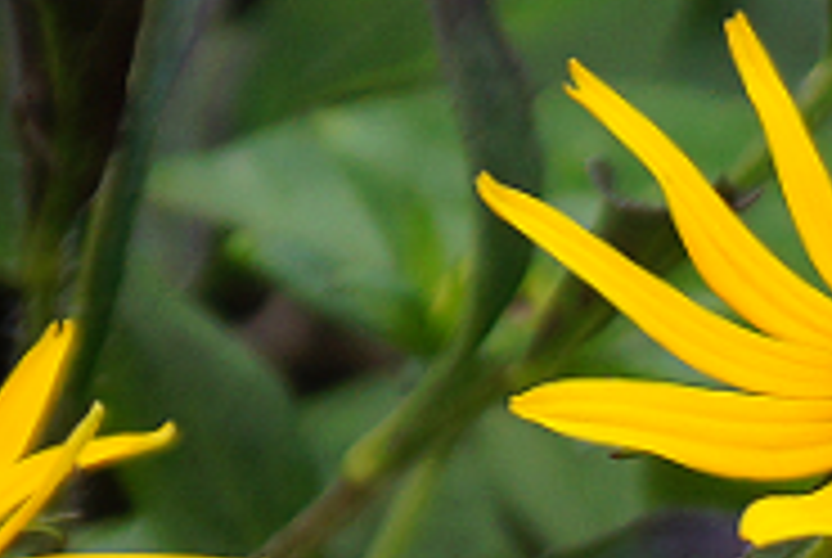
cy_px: 261
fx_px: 12366
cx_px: 949
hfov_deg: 3.8
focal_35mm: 534
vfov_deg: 2.6
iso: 160
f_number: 5.6
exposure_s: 1/100
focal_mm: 55
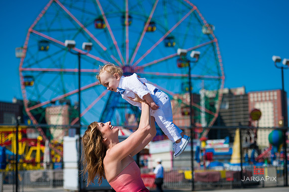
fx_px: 562
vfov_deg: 19.4
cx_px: 144
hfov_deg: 28.9
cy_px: 96
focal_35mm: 70
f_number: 3.2
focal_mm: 70
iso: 200
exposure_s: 1/6400
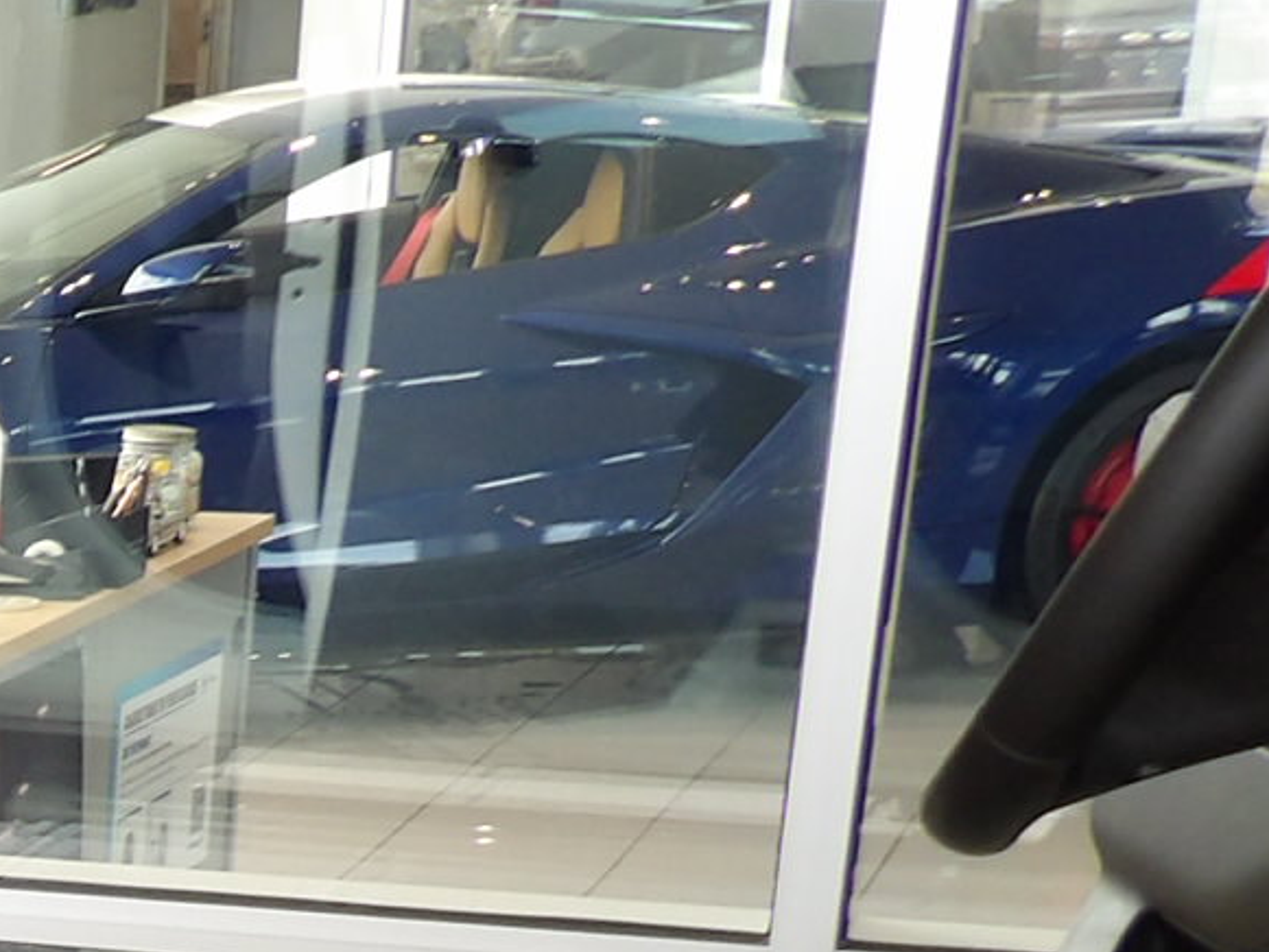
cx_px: -1369
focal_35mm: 107
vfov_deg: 13.0
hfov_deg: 14.7
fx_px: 3923
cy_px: 1491
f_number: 3.2
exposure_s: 1/33
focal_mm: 4.3
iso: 112
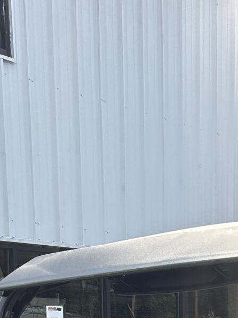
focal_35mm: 112
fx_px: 1026
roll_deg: -0.9
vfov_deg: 14.7
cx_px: 243
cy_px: 625
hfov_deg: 13.0
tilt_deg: -15.8
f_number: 1.5
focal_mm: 5.7
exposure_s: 1/1377
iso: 50
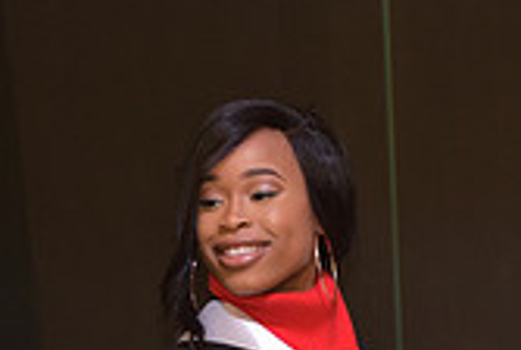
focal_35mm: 531
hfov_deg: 3.9
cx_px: 331
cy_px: 514
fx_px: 7698
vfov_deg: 2.6
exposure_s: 1/200
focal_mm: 102
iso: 500
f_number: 2.8
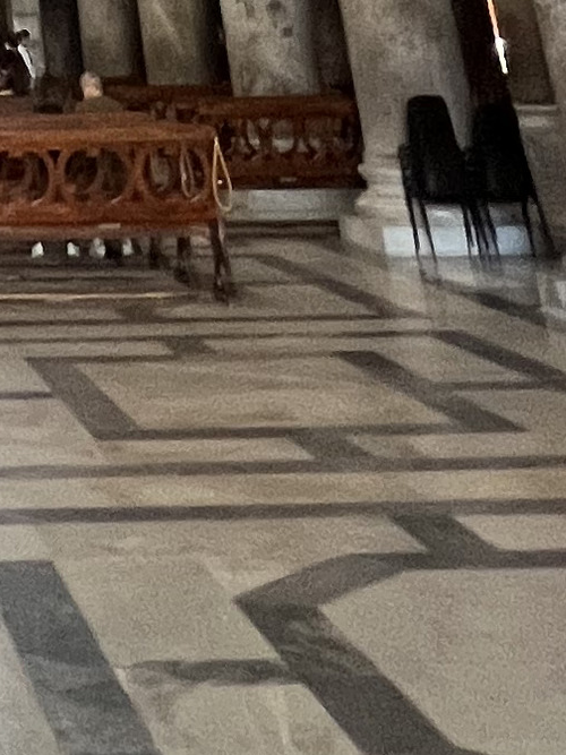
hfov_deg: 16.9
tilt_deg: +34.5
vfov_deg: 13.5
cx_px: -317
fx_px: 1701
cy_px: -1232
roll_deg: -0.1
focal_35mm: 78
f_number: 1.8
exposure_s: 1/61
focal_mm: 1.57
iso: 250
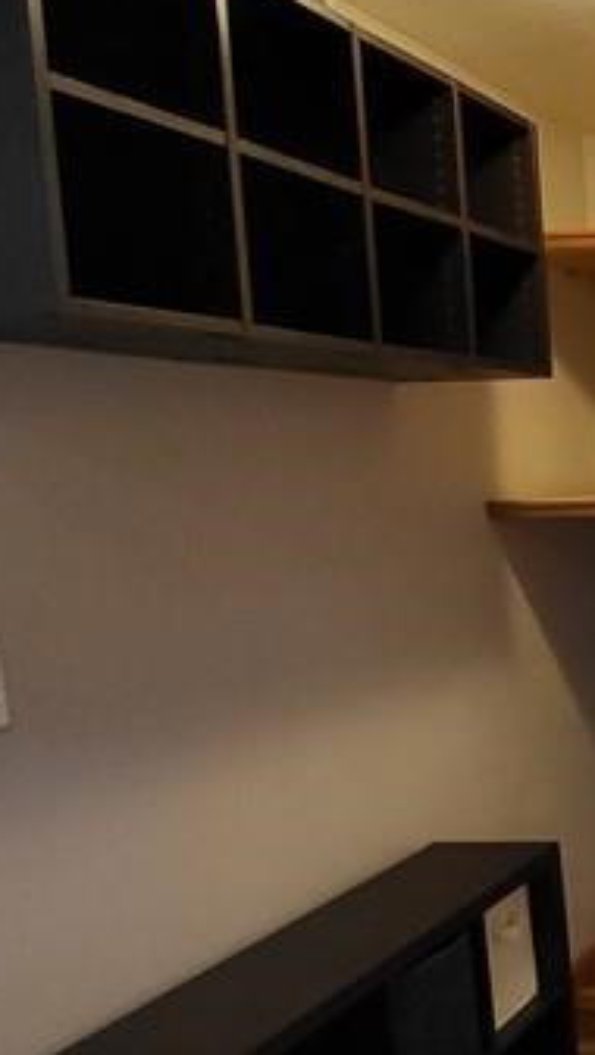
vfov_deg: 47.3
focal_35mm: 43
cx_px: 1033
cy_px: 582
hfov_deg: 20.6
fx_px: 1204
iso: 400
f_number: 2.2
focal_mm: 1.74
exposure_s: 1/60
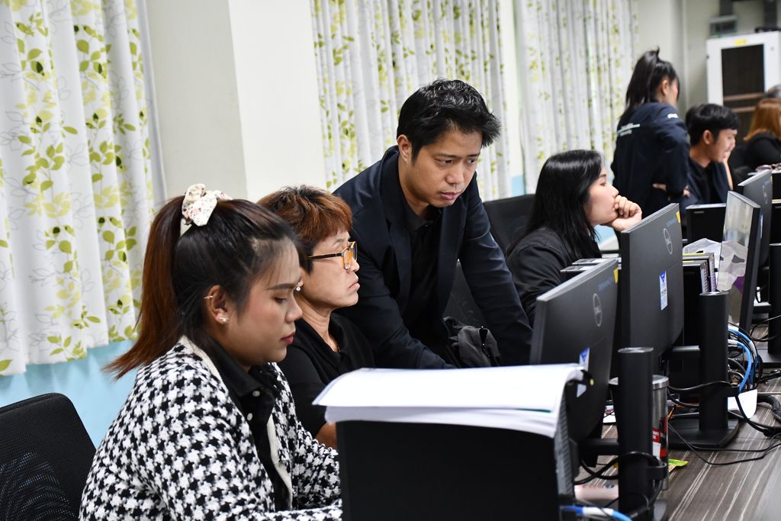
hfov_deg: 27.0
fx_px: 1627
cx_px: 390
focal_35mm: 75
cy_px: 260
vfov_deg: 18.2
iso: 3200
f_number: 4.8
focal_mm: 50
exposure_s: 1/80
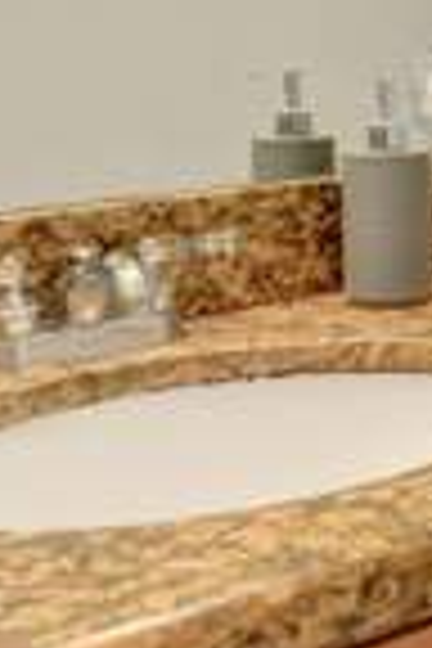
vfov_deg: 24.1
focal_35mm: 80
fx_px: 1440
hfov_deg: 14.6
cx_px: 824
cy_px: -18
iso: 1600
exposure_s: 1/60
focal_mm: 16
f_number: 5
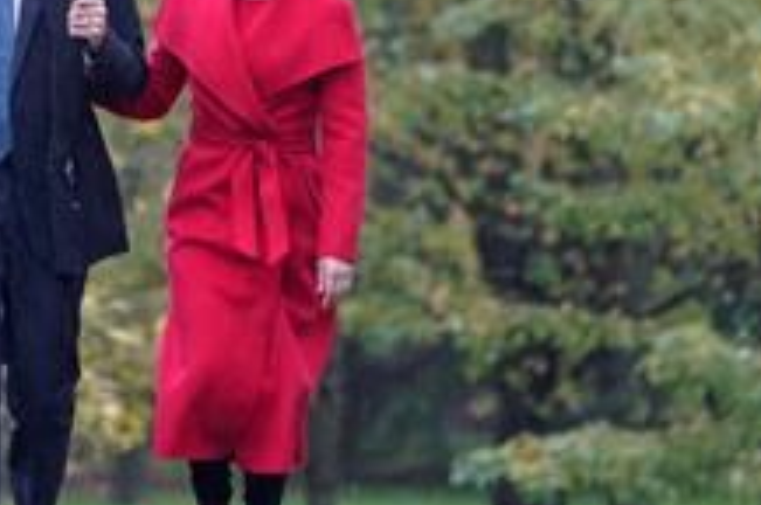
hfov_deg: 2.3
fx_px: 18997
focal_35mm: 900
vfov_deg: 1.5
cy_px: -26
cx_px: 270
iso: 3200
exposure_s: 1/250
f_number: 5.6
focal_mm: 300
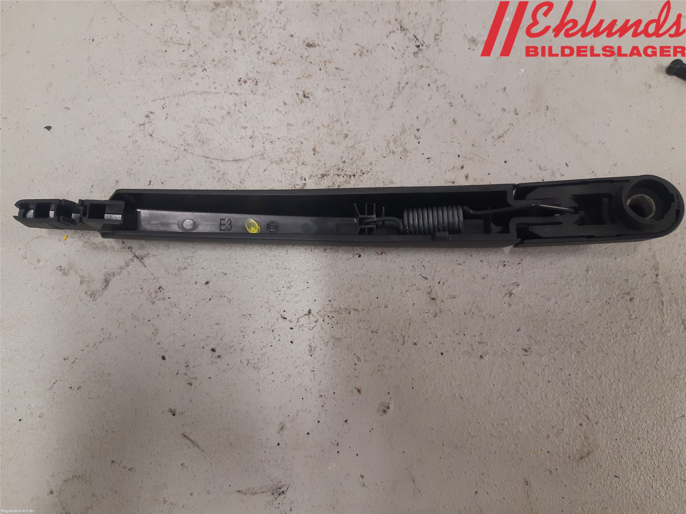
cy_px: 257
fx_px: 515
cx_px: 343
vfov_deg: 53.1
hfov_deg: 67.3
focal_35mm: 26
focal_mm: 3.93
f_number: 1.7
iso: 160
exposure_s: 1/50
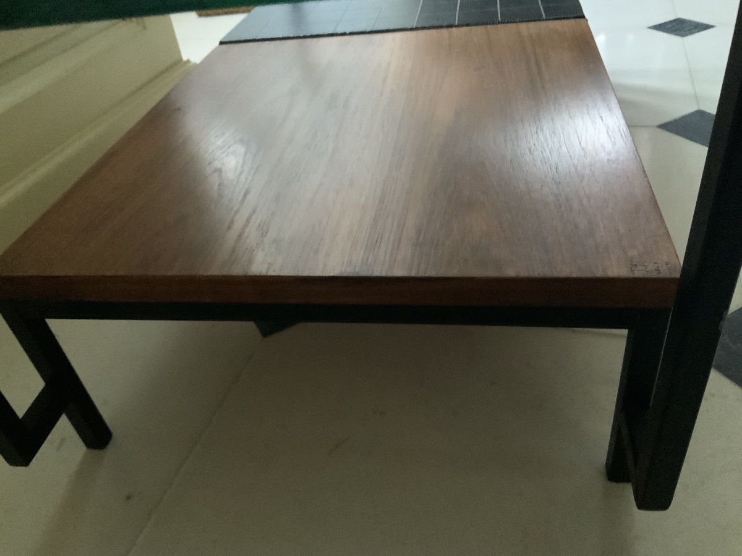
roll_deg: +8.7
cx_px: 371
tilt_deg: -38.9
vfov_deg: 48.2
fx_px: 622
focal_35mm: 29
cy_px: 278
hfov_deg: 61.7
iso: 640
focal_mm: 3
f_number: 1.8
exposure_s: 1/24
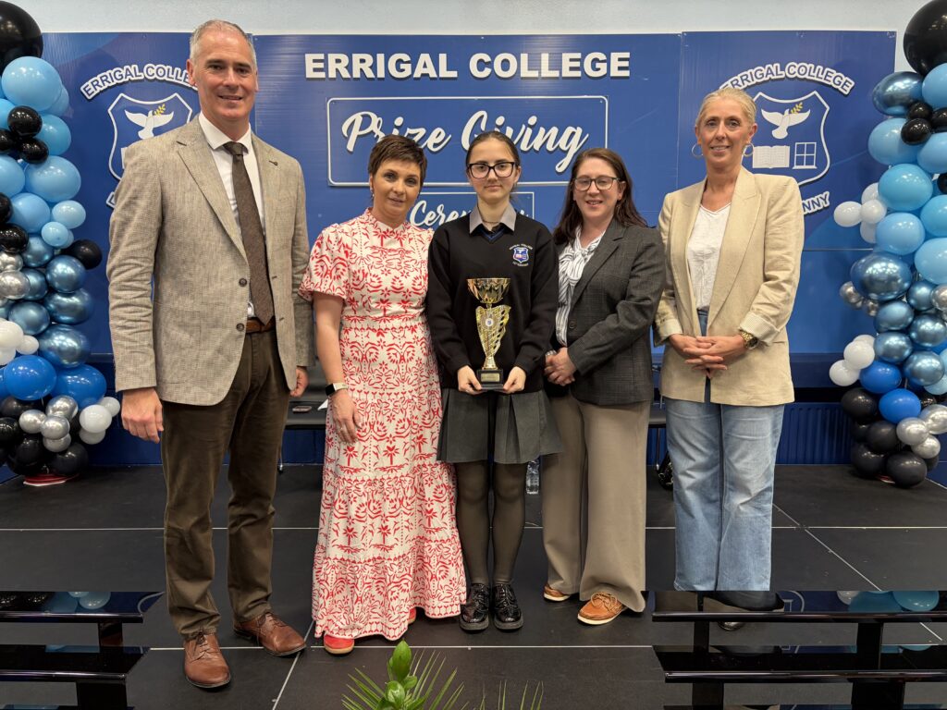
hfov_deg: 67.3
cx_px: 474
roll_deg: +0.9
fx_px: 711
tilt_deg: -6.9
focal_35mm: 26
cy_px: 355
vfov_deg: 53.1
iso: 125
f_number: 1.6
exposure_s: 1/50
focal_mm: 5.96
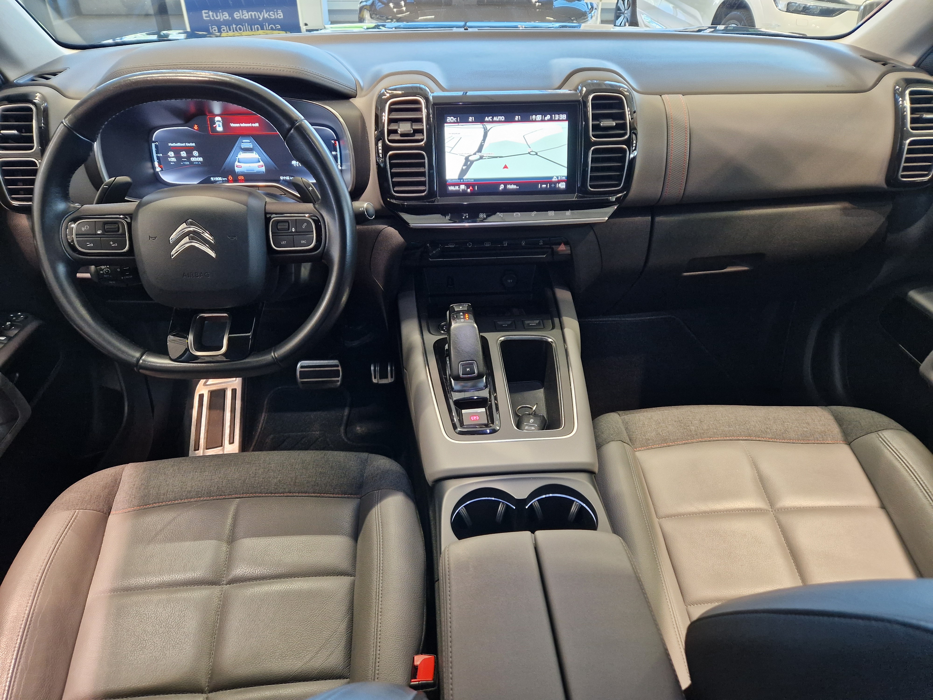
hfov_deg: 73.9
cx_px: 466
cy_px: 350
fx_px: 620
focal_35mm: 23
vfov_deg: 58.9
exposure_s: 1/100
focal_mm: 5.4
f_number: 1.8
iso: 320
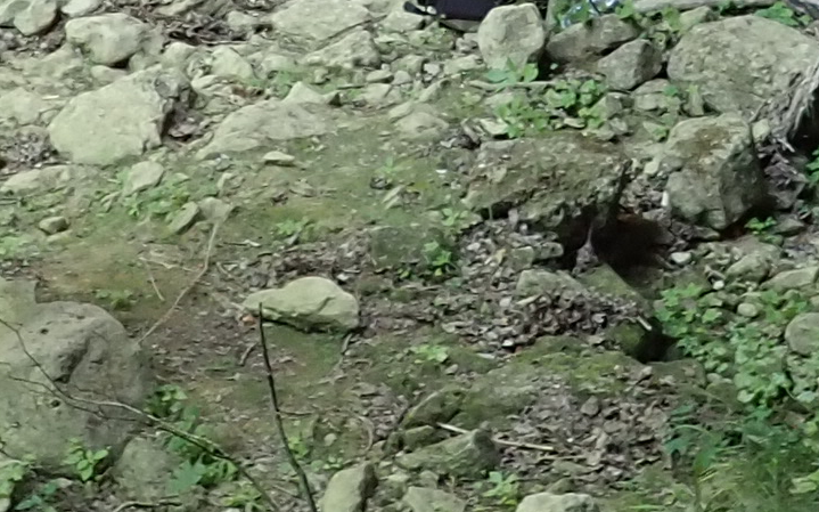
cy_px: -322
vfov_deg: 10.6
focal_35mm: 118
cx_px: 306
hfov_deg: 17.7
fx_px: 2633
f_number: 2
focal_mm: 4.5
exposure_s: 1/40
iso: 200
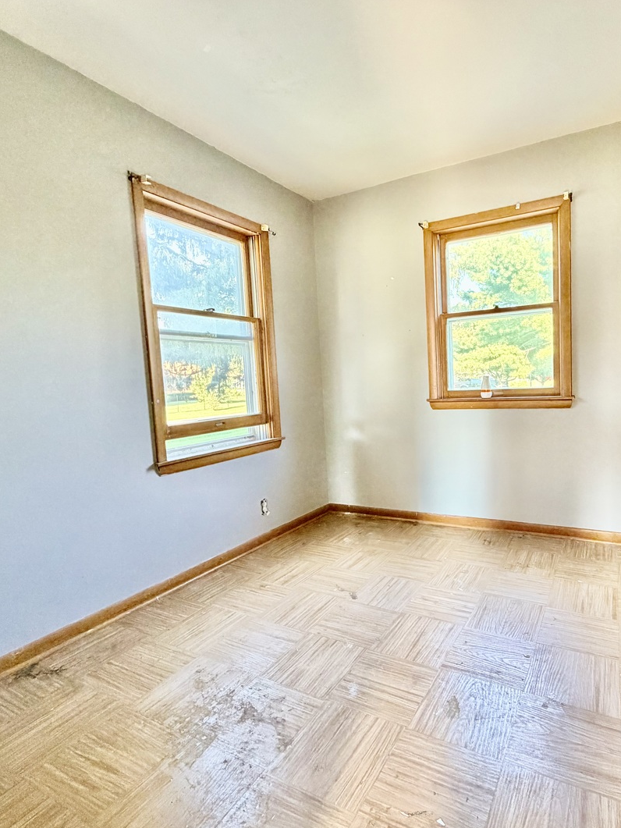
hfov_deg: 67.3
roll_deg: +3.1
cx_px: 399
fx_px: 454
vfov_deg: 84.7
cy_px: 418
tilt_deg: -5.5
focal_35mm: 19
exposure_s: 1/60
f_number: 2.2
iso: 400
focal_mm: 2.22
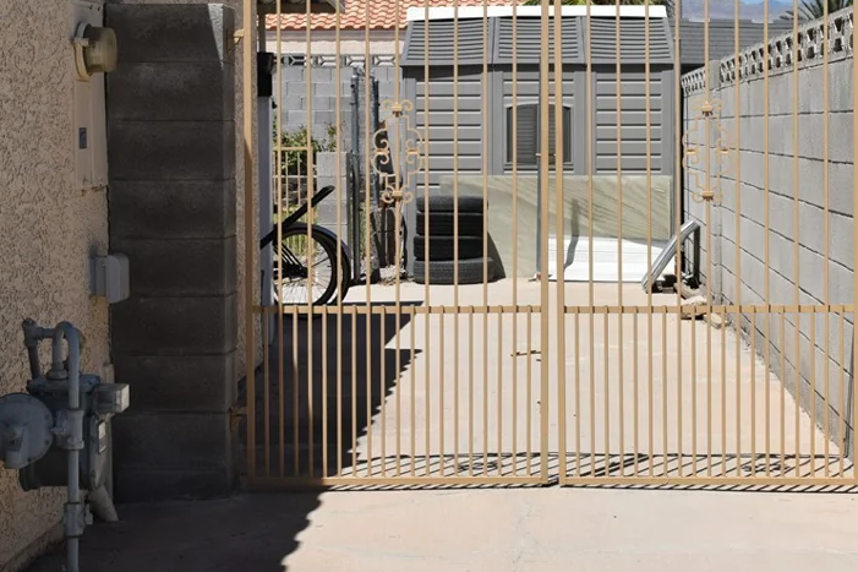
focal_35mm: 77
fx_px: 1828
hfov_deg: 26.4
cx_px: 507
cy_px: 238
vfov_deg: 17.8
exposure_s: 1/500
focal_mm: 35
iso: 200
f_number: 11
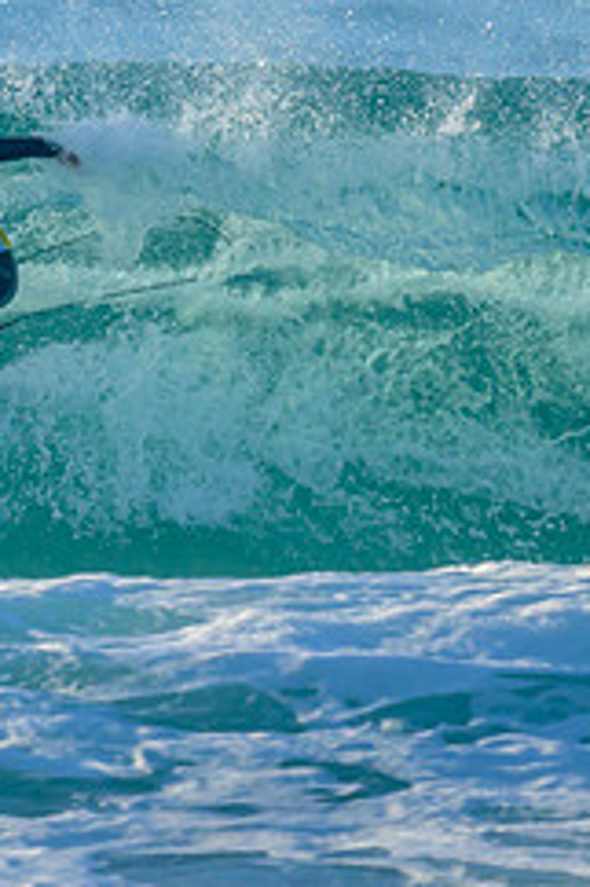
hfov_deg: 0.5
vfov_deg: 0.8
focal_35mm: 2639
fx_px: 64963
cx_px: -493
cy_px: 197
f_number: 6.3
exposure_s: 1/2000
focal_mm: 800
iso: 500
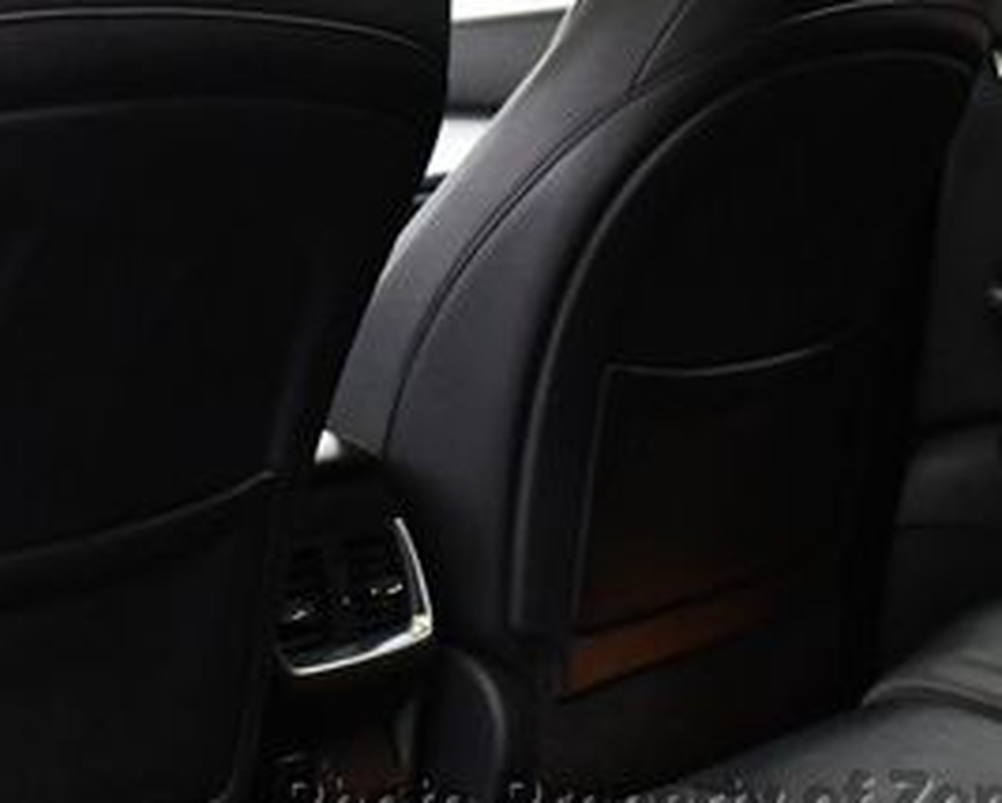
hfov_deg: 23.3
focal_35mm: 81
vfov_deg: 18.6
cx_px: 233
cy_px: 71
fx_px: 2404
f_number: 3.5
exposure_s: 1/100
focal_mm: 18
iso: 3200
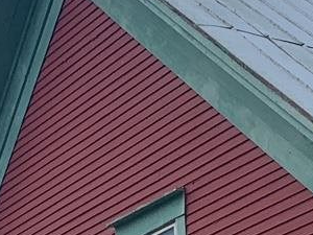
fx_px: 1582
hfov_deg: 11.3
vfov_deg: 8.1
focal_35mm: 175
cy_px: 445
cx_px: 62
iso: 25
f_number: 1.8
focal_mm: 4.25
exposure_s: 1/1100
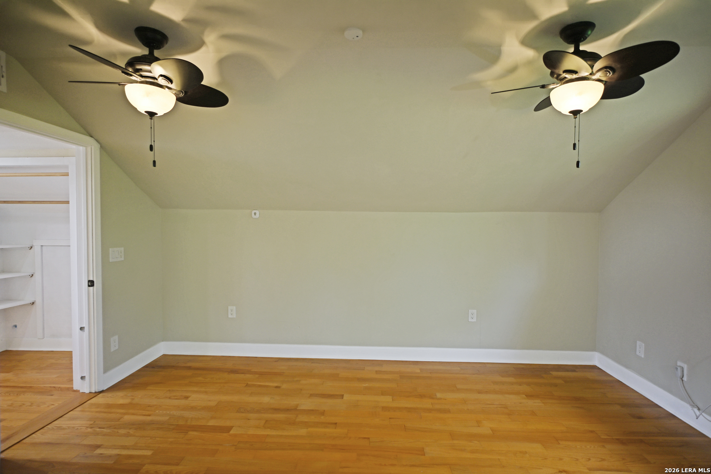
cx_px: 356
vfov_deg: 67.4
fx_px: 355
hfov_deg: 90.0
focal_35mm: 18
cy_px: 237
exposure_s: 1/25
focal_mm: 12
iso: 64
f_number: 3.5
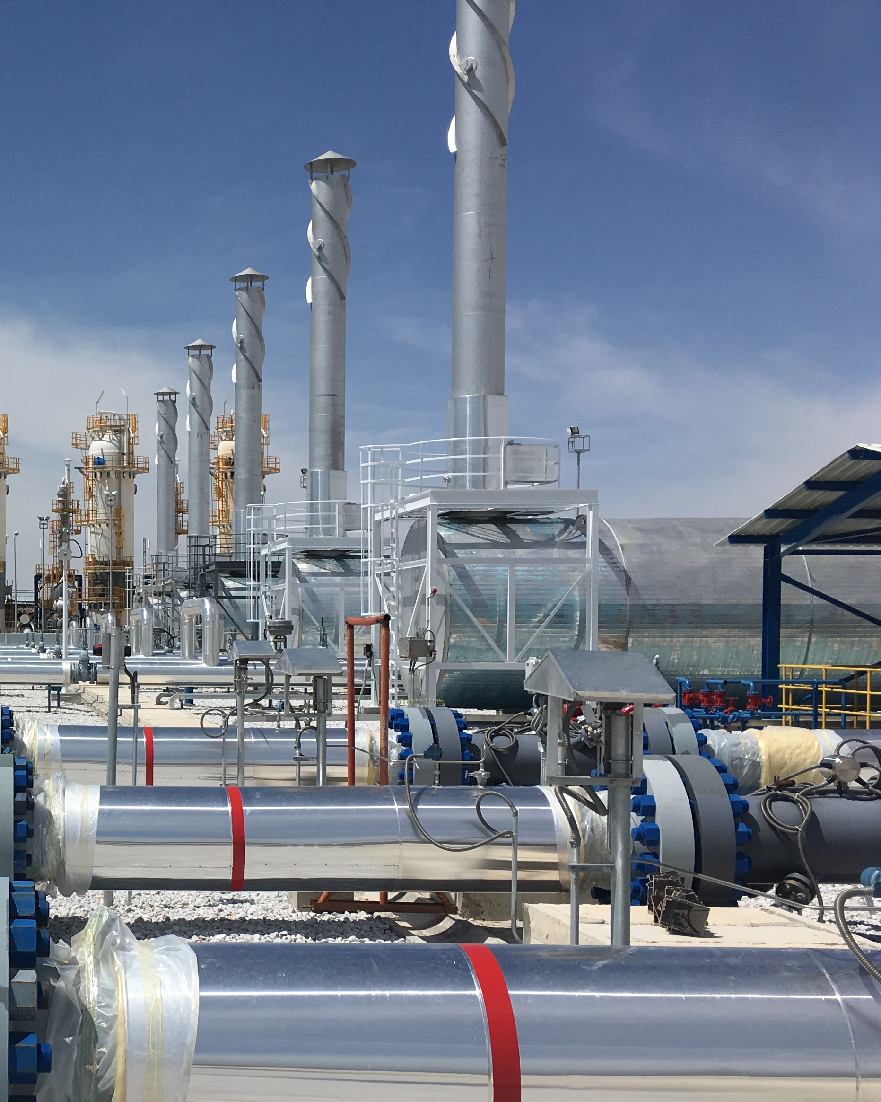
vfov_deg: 37.8
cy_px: 680
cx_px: -35
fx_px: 1597
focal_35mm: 49
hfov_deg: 28.6
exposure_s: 1/4049
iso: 25
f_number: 2.2
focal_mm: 4.15
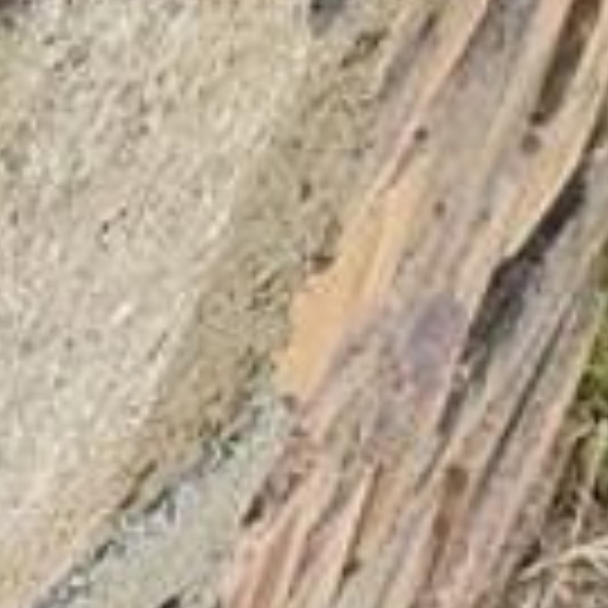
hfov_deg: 6.9
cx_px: -1297
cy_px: 1133
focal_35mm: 227
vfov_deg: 7.5
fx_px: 4511
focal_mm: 4.32
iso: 50
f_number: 2.4
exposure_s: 1/300
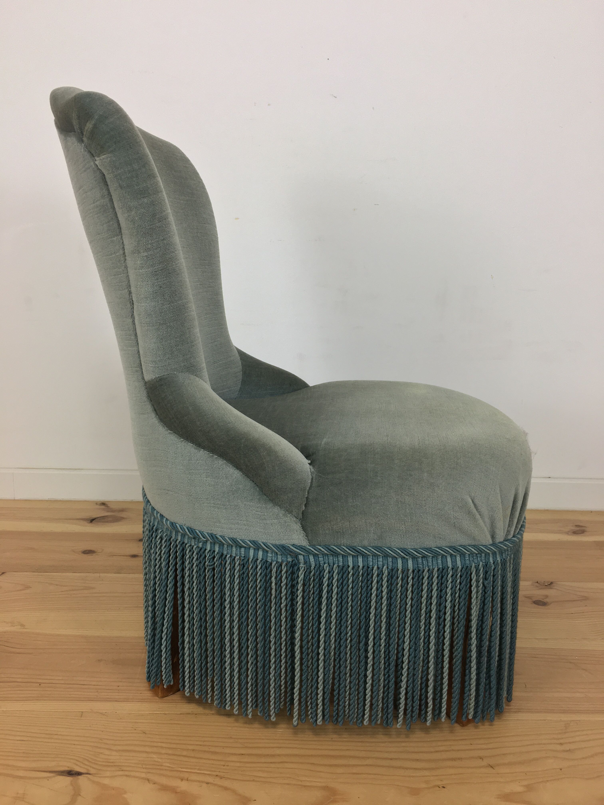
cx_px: 302
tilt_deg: -11.9
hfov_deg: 48.2
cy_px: 402
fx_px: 675
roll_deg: -1.8
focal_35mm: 29
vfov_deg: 61.7
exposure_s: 1/33
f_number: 2.2
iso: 40
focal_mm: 4.15
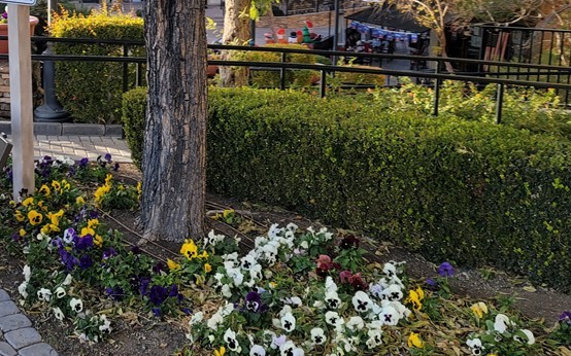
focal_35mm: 49
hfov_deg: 38.8
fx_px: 762
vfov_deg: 25.0
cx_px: 82
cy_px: -2
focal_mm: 7
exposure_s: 1/226
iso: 20
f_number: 1.8
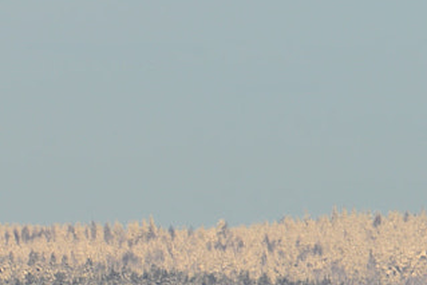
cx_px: 353
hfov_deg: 0.7
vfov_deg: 0.5
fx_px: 35752
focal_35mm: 3013
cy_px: 518
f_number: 11
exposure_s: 1/125
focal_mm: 600
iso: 110
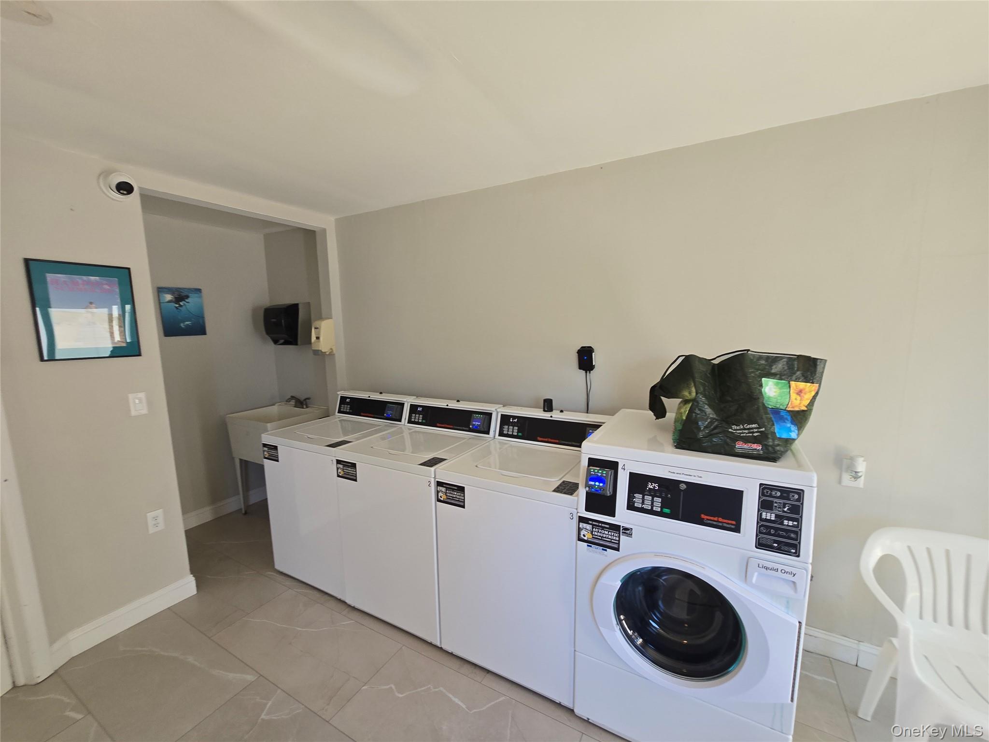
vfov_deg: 89.9
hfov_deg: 106.2
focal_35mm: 13
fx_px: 371
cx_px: 494
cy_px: 371
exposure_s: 1/60
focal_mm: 2.2
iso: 64
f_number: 2.2
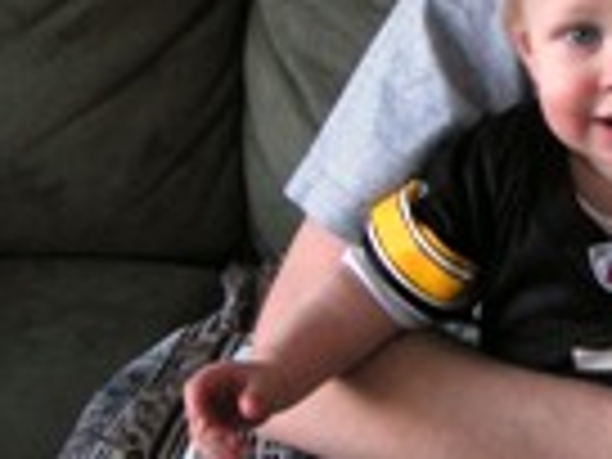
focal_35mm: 119
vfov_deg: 12.3
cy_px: 18
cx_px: 637
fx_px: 2104
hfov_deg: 16.2
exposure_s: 1/59.8
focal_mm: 5.7
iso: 141
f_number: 2.8
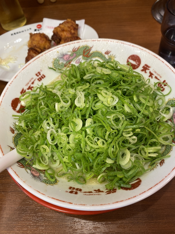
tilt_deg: -56.9
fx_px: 175
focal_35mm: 26
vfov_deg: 67.3
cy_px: 117
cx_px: 88
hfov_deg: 53.1
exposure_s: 1/100
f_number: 1.8
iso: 125
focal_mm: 4.25
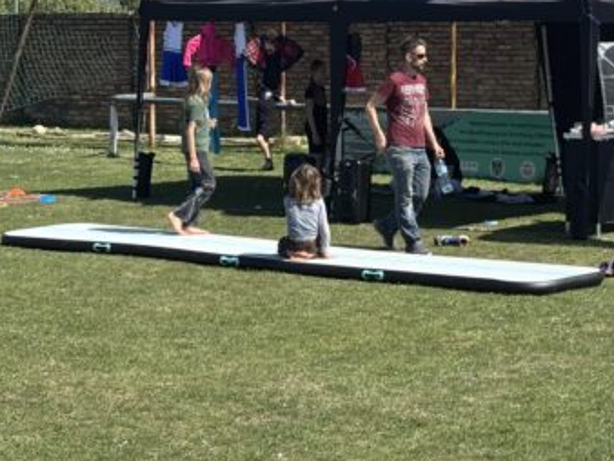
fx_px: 2095
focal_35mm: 118
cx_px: 476
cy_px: 45
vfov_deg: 12.5
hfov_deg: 16.6
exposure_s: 1/2105
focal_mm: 5.96
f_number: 1.6
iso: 32
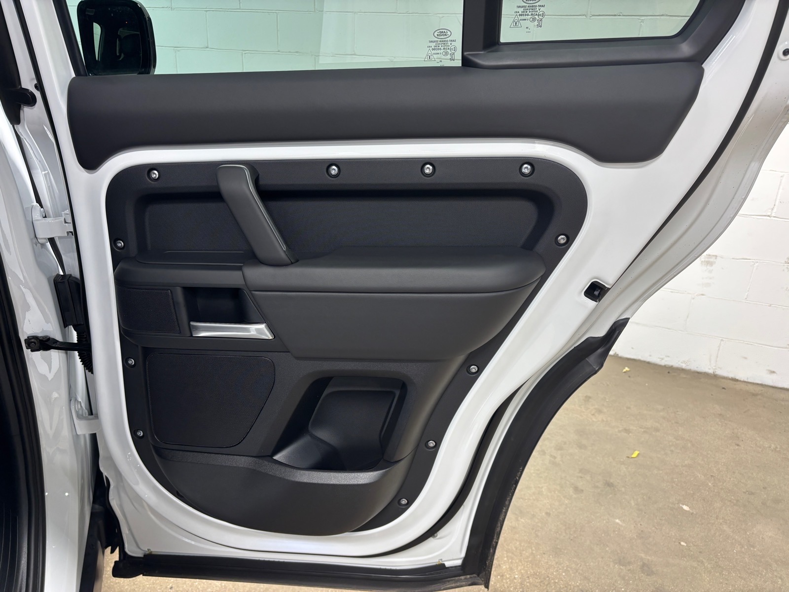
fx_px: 593
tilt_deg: -20.7
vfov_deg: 53.1
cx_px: 394
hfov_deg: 67.3
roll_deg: -3.3
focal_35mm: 26
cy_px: 296
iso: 100
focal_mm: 5.96
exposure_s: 1/120
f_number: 1.6
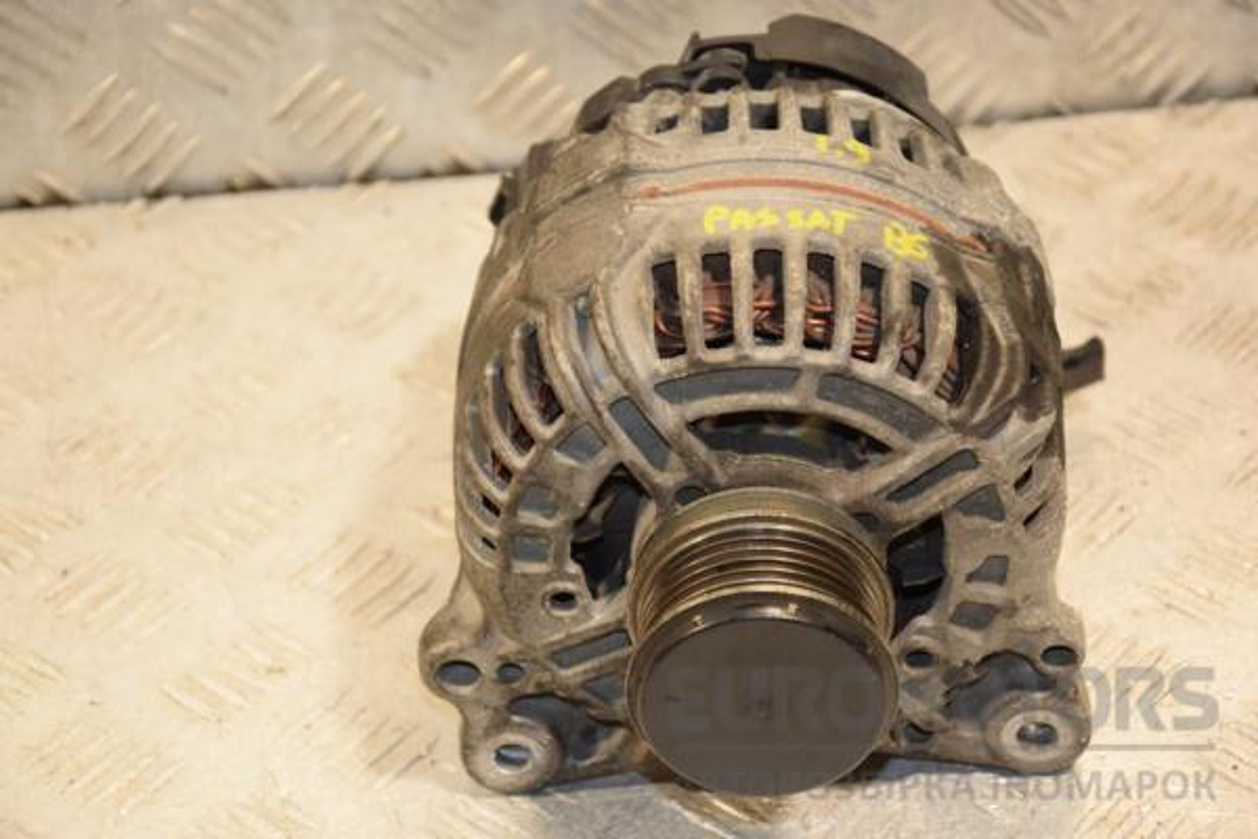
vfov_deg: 13.0
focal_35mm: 105
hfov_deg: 19.5
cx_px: 629
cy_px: 420
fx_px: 3669
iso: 800
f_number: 5.3
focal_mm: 70
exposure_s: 1/200
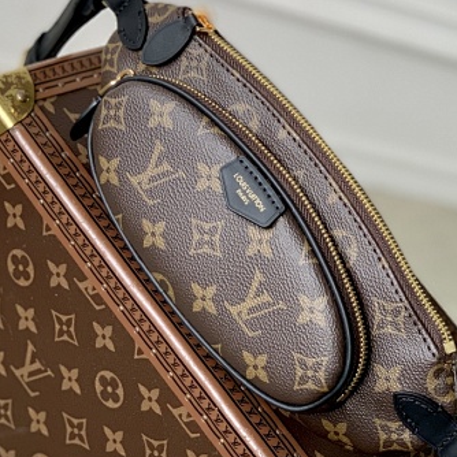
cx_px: 246
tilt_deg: -35.7
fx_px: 1643
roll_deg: -37.0
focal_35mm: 110
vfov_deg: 15.8
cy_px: 126
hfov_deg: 15.8
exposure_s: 1/122
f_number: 2.4
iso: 20
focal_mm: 6
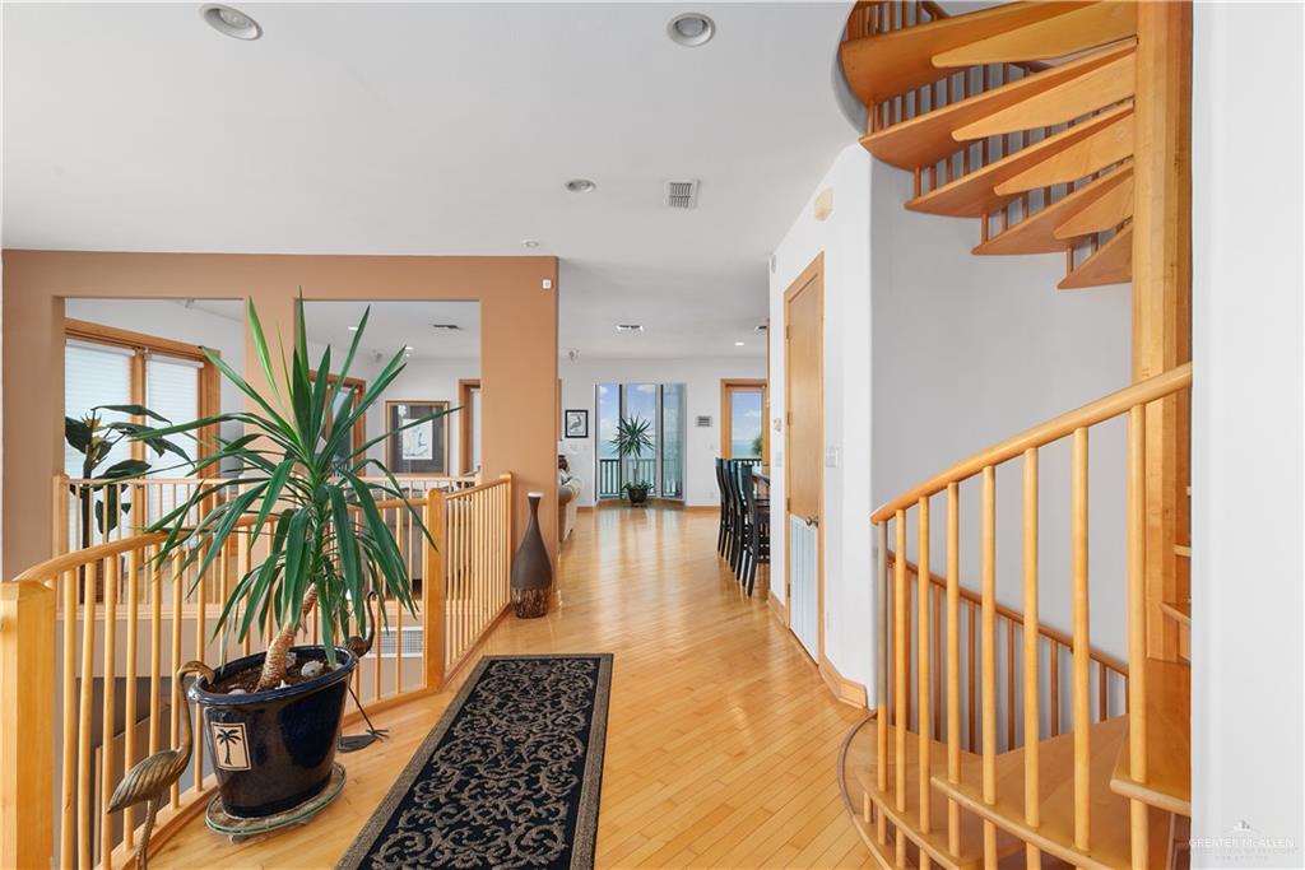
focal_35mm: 16
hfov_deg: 96.7
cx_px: 652
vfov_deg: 73.8
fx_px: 580
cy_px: 435
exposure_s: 1/10
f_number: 9
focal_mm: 16
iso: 160
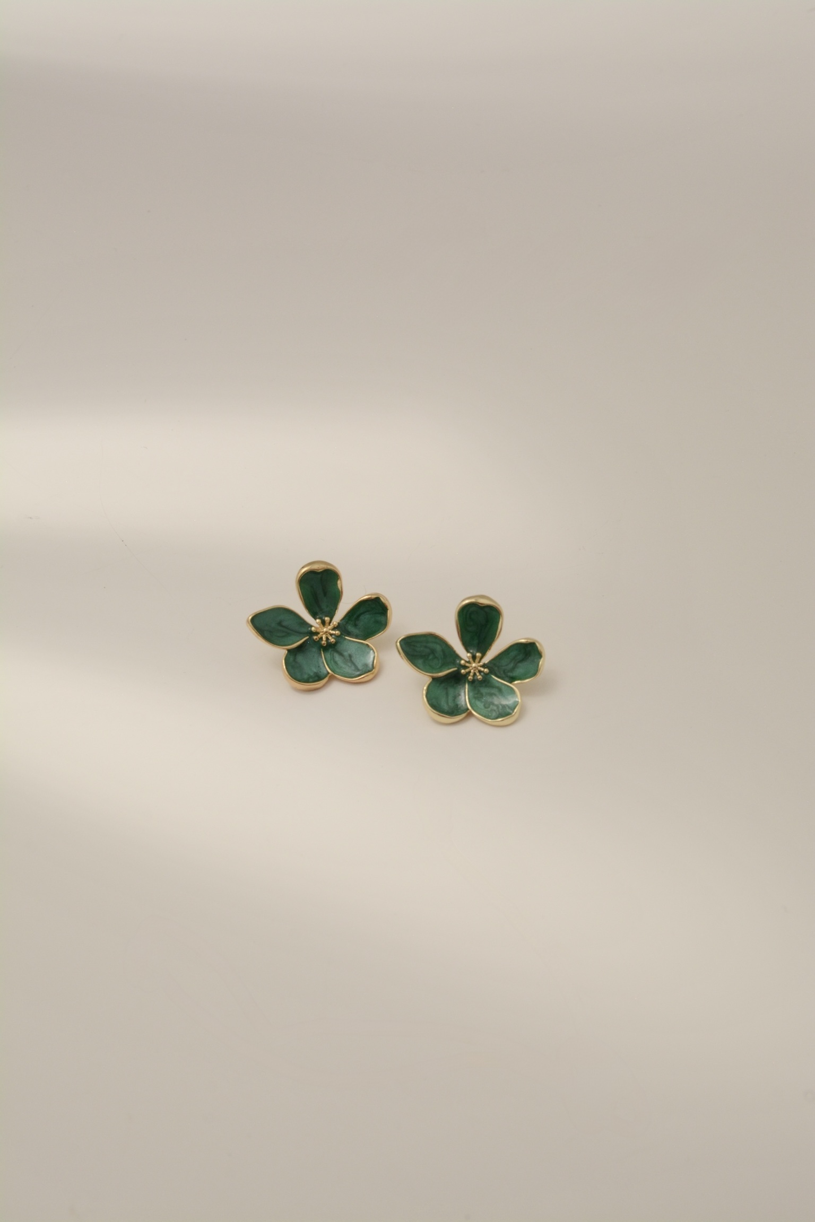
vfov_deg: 26.0
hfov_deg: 17.5
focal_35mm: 78
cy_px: 611
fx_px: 2649
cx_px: 408
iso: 500
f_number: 14
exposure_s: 1/800
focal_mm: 52
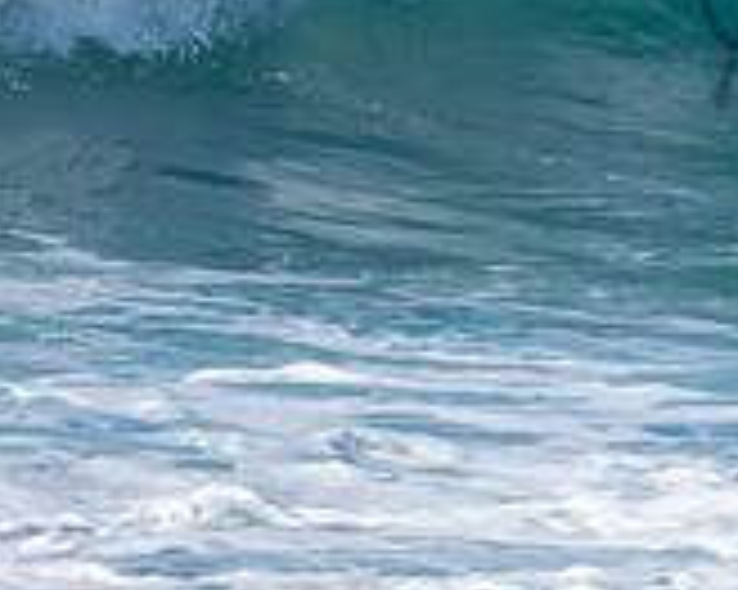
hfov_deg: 0.8
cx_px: 1156
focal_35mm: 2491
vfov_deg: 0.6
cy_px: -2
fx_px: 54376
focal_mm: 500
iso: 220
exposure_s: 1/1250
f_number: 5.6
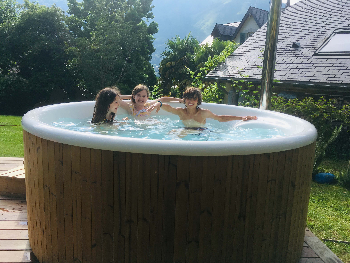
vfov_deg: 48.2
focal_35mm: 29
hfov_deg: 61.7
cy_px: 132
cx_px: 175
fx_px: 293
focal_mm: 4.15
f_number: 2.2
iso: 25
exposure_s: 1/1099
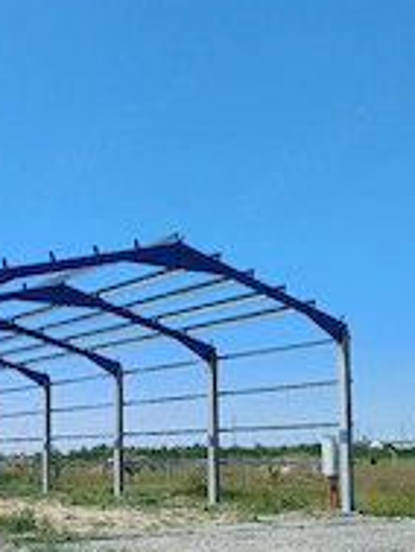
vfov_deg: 35.4
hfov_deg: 27.5
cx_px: 161
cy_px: 406
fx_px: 846
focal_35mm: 53
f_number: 1.8
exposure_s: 1/1429
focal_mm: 4.65
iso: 50
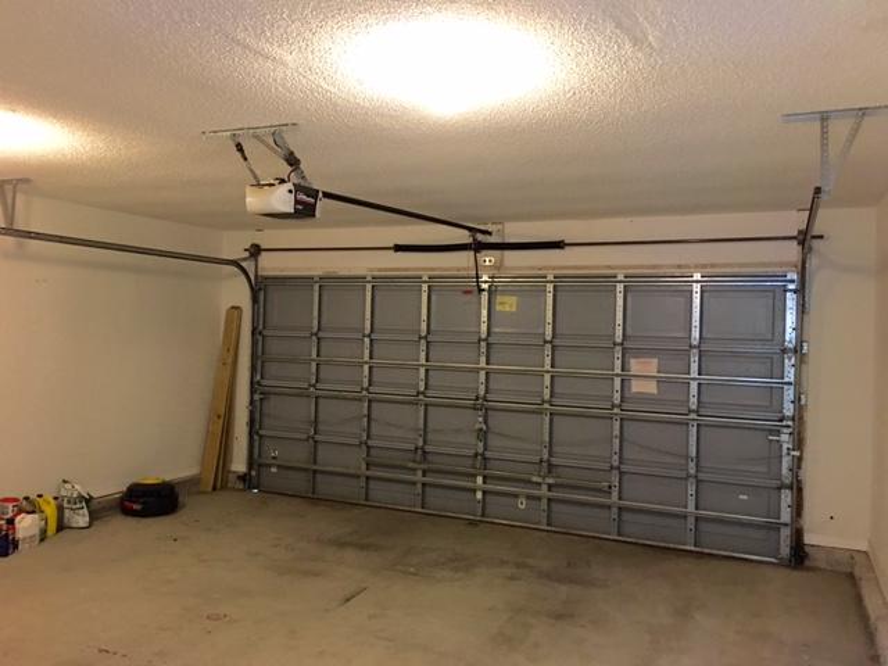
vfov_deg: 48.2
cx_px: 444
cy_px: 333
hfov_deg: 61.7
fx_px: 744
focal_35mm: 29
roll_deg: -1.0
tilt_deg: +0.4
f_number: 2.2
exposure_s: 1/4
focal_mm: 4.15
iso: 50
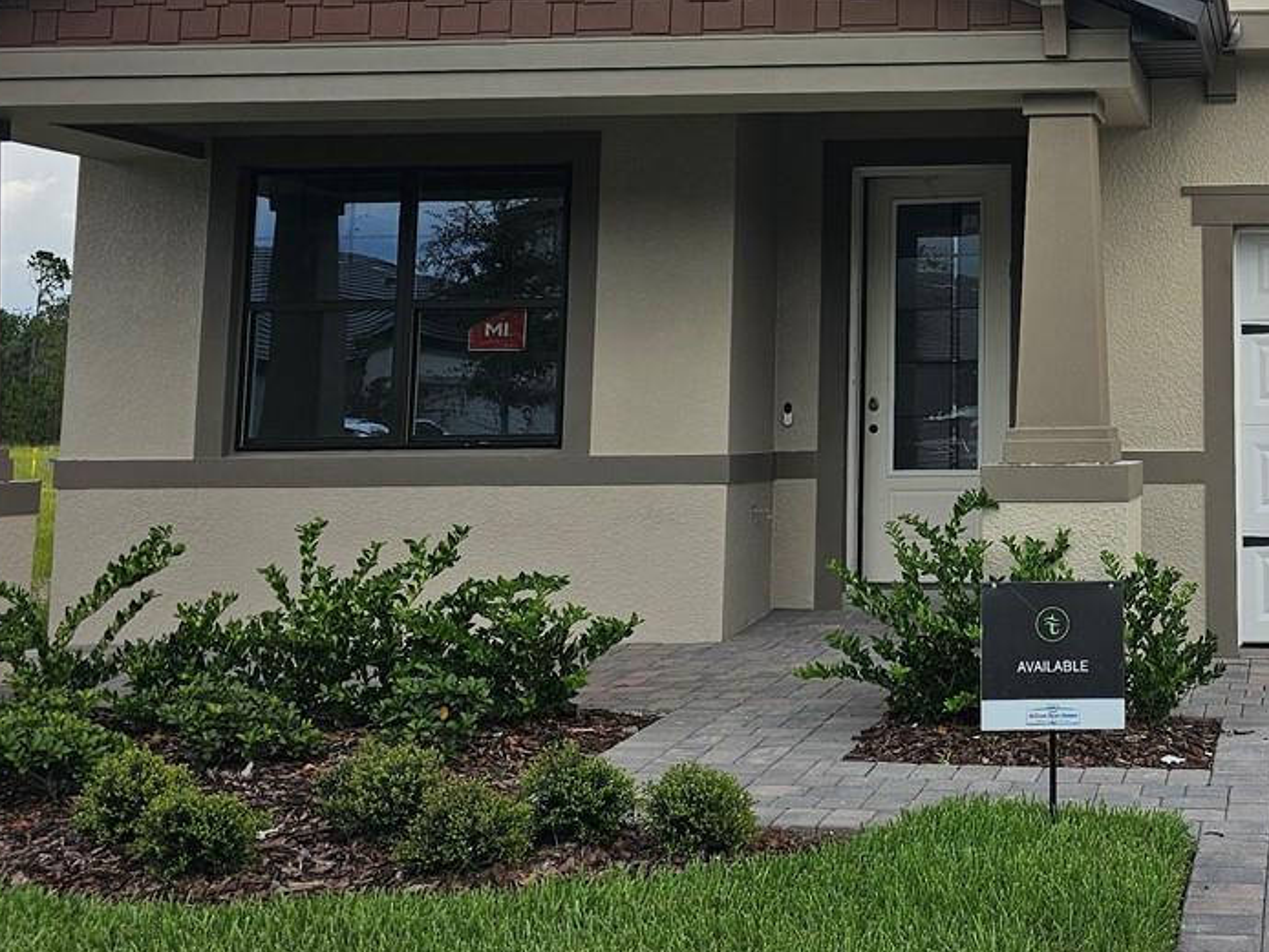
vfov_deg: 26.9
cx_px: 1143
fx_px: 1944
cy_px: 157
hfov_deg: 34.2
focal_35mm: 53
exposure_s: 1/481
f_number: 1.7
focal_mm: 6.3
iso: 10
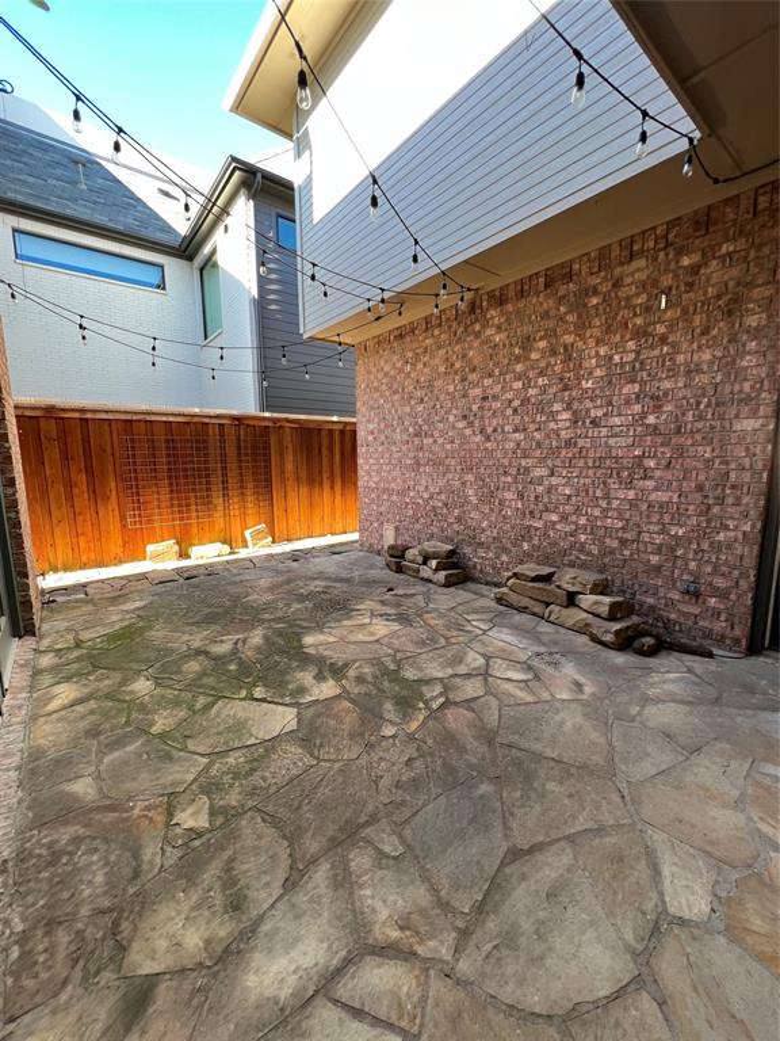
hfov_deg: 89.9
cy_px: 520
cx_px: 390
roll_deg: +2.0
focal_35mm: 13
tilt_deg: -7.4
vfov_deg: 106.2
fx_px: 391
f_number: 1.8
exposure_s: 1/99
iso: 80
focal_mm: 1.57
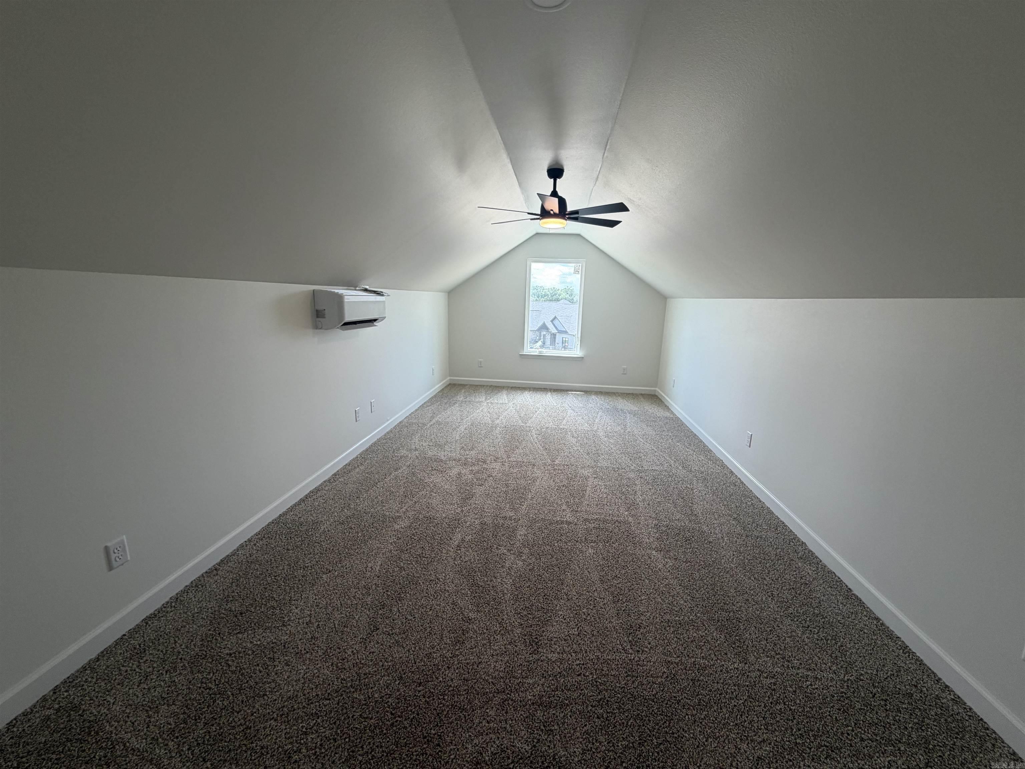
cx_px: 512
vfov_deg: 85.7
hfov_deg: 102.1
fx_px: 415
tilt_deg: -11.9
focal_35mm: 14
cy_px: 384
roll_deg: -1.2
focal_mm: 2.22
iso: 50
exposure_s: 1/120
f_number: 2.2
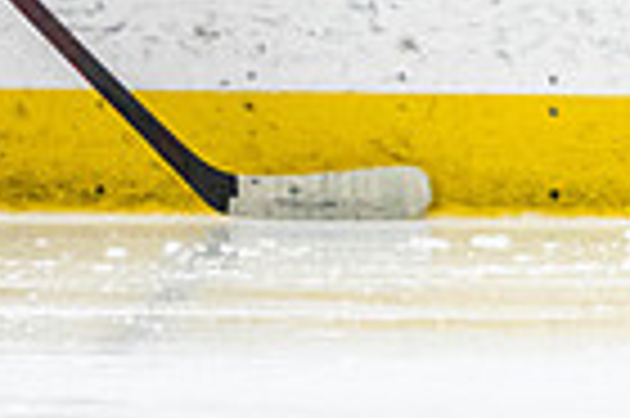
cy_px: -323
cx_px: -418
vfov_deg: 1.0
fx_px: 24733
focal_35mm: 1415
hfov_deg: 1.5
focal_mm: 175
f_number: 2.8
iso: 3200
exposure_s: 1/640
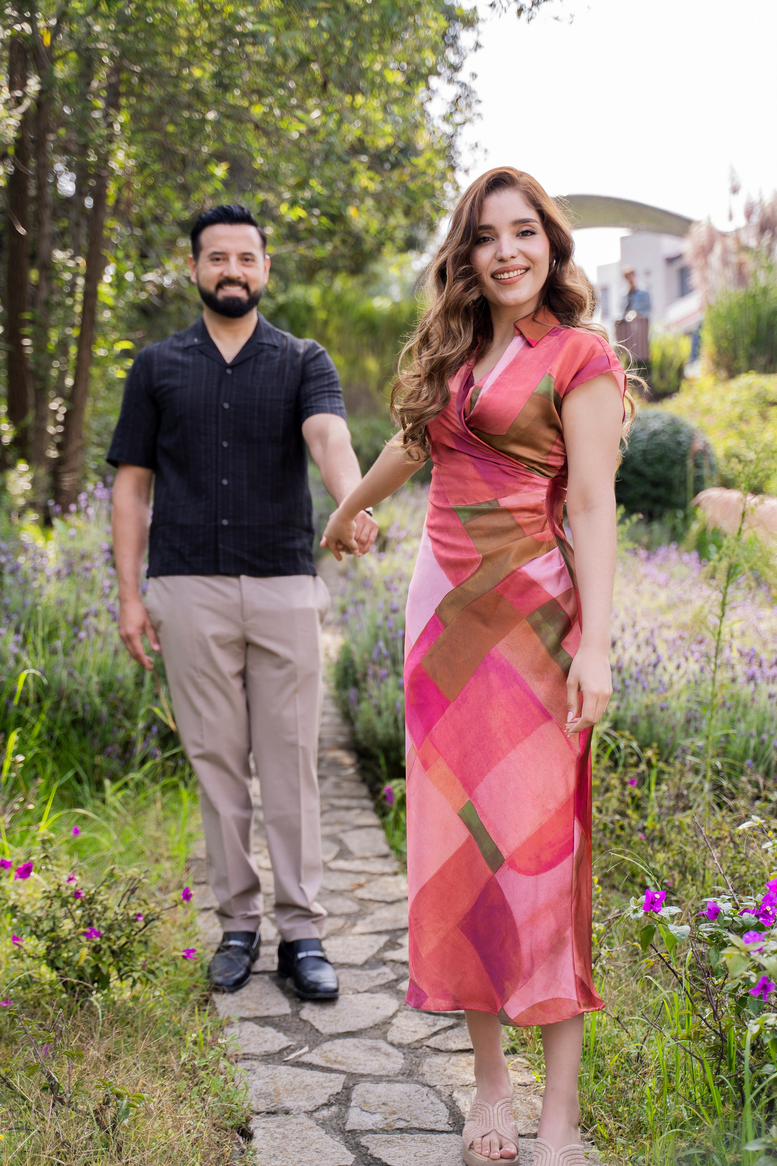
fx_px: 1683
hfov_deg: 26.0
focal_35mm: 52
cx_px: 388
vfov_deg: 38.2
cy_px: 583
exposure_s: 1/320
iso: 125
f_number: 2.8
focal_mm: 52
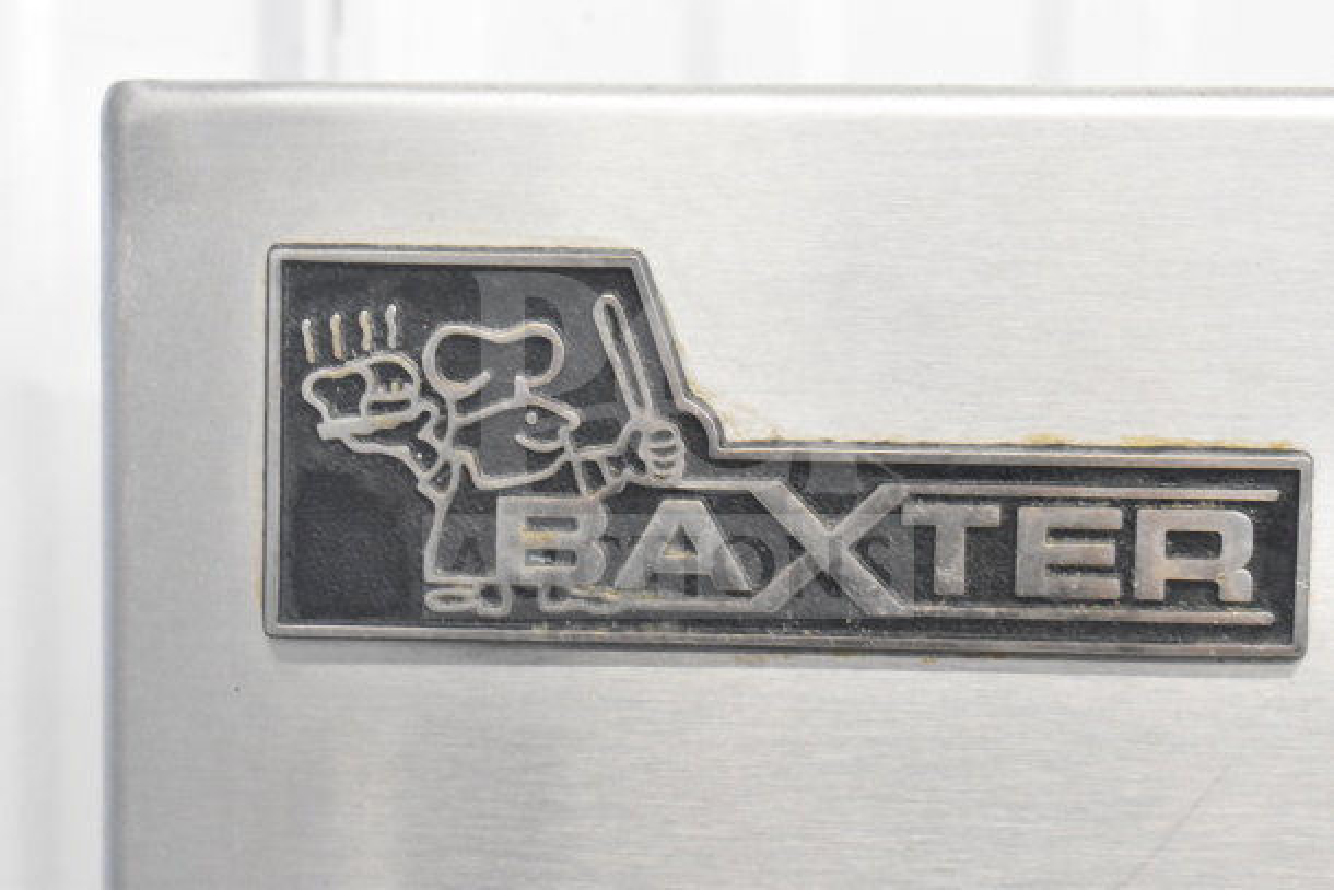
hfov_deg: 24.6
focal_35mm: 82
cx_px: 667
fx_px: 3058
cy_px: 445
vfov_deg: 16.6
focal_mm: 55
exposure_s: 1/100
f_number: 5.6
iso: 8000
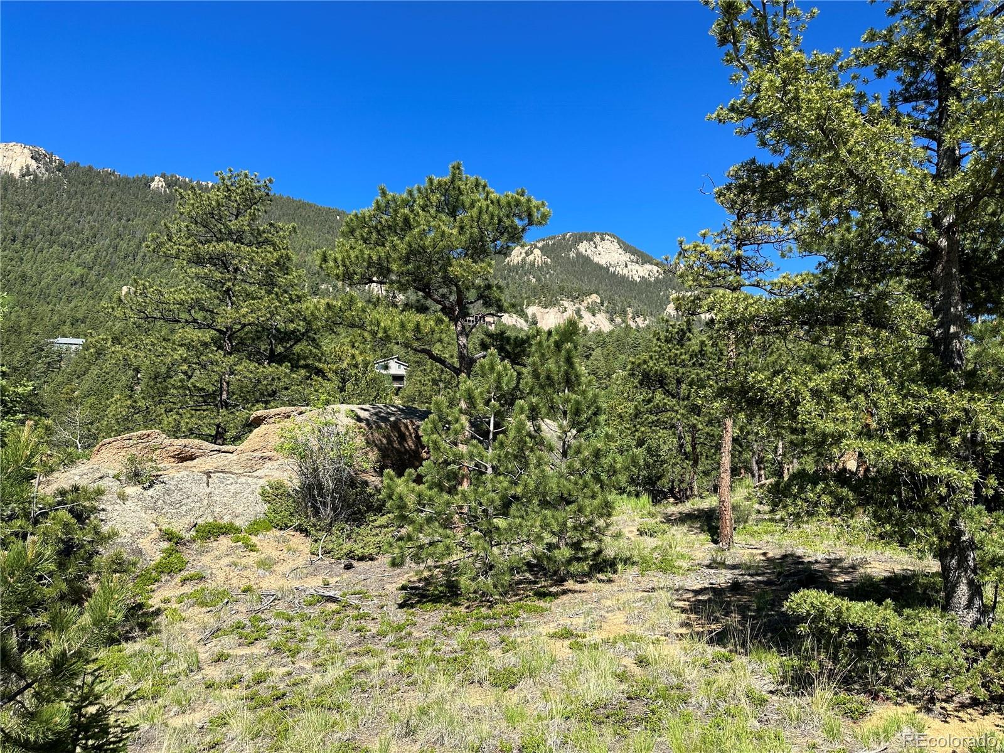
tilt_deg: +7.9
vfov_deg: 56.8
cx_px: 502
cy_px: 376
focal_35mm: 24
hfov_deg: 71.6
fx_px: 696
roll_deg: -1.9
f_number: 1.78
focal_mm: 6.86
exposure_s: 1/2410
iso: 80
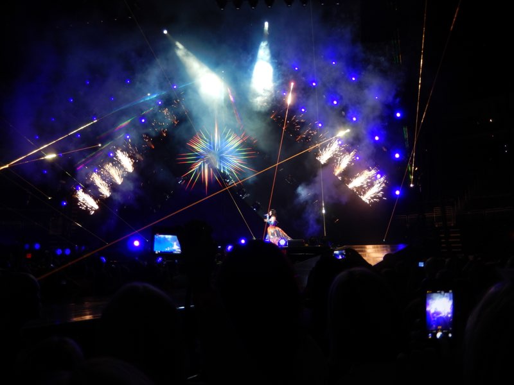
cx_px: 257
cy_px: 192
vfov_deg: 44.2
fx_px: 475
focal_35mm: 32
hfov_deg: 56.8
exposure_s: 1/30
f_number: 3.8
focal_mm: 5.7
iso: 180
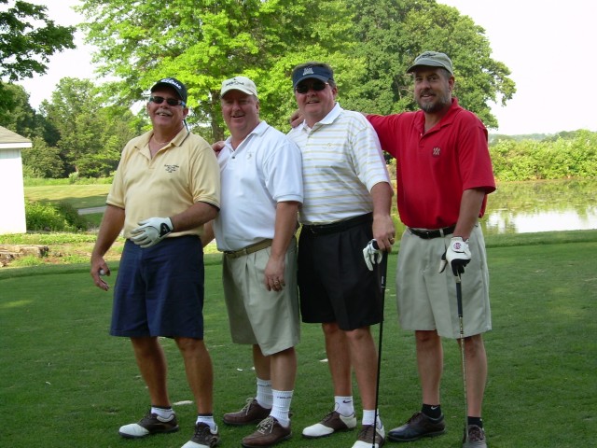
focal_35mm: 57
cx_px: 298
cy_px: 224
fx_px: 983
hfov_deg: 33.8
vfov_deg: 25.7
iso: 50
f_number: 3.3
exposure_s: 1/210
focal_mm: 9.6
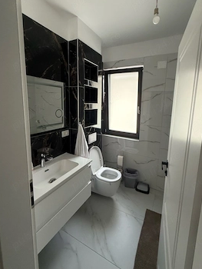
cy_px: 120
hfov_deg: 77.9
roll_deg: -0.3
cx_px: 111
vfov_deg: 94.1
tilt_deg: -8.3
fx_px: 124
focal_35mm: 16
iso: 200
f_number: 2.2
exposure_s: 1/99
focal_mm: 2.22
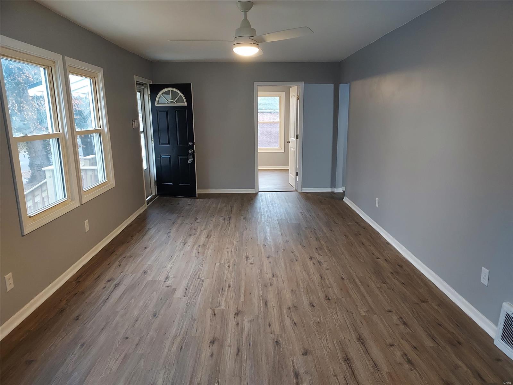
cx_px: 256
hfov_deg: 71.6
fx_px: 356
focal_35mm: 24
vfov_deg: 56.8
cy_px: 192
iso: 400
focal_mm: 4.6
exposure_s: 1/40
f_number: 1.8
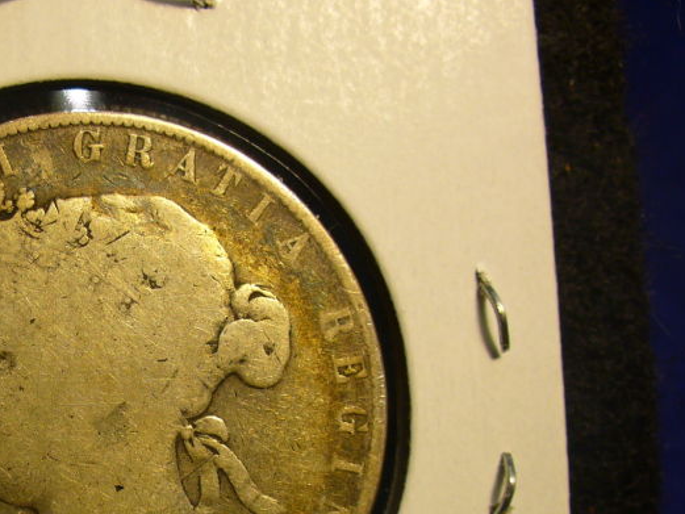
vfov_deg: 20.4
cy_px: 429
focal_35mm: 71
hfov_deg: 26.7
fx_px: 1405
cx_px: 108
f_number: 2.8
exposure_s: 1/80
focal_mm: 6.1
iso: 80
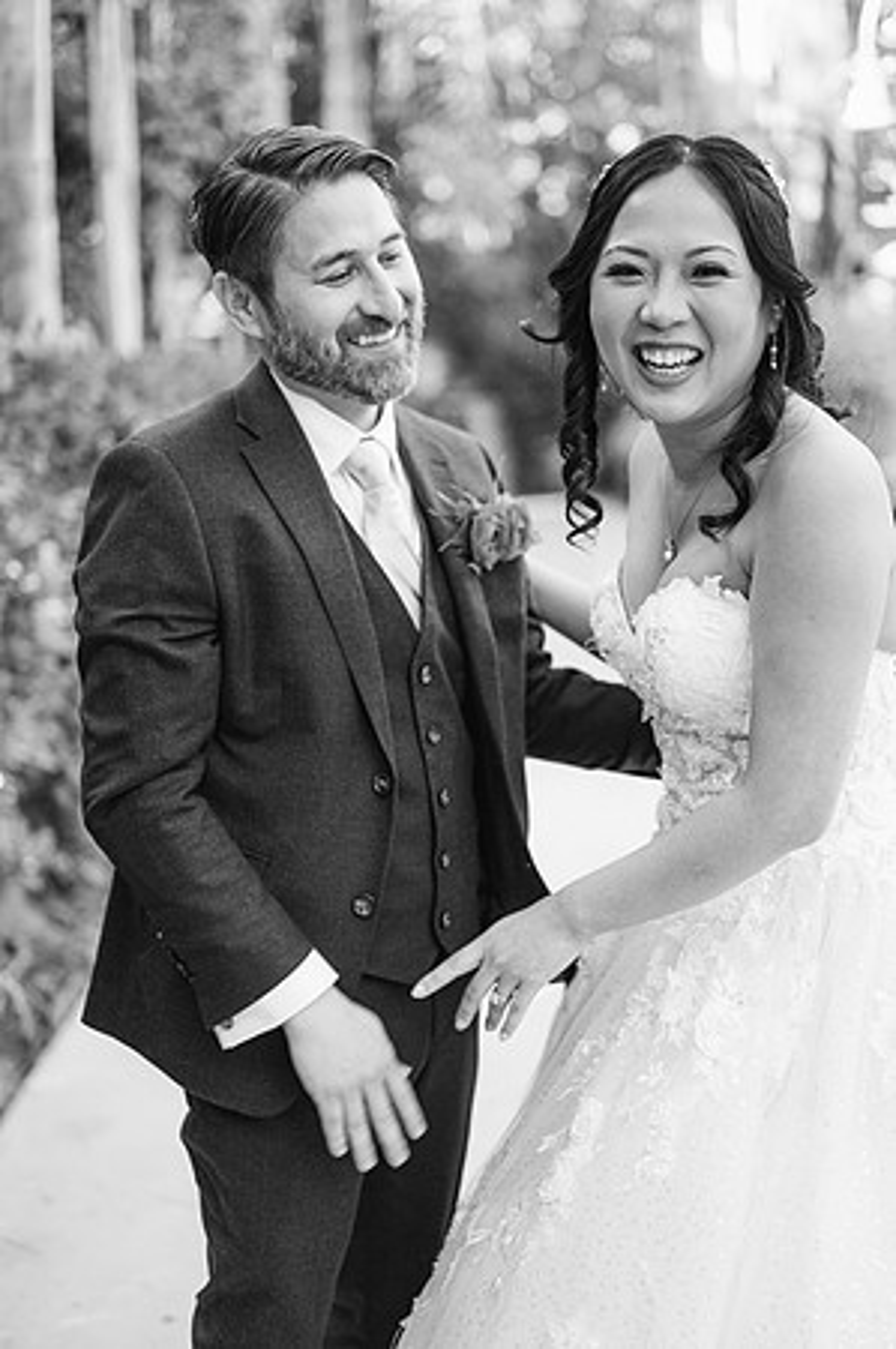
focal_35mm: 50
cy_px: 674
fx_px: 1871
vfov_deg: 39.6
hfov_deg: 26.9
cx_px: 448
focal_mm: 50
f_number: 2
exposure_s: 1/125
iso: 180
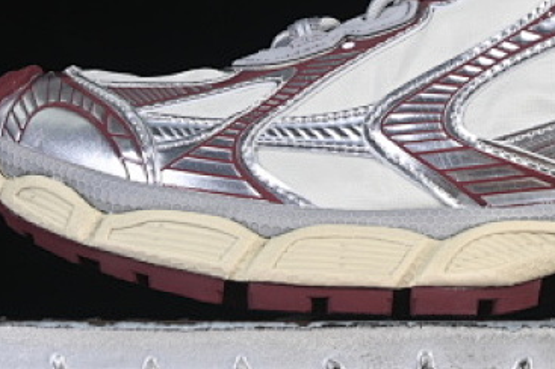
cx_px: 544
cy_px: -14
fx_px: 3404
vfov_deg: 6.2
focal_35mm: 221
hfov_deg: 9.3
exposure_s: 1/80
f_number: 7.1
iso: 160
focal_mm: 50
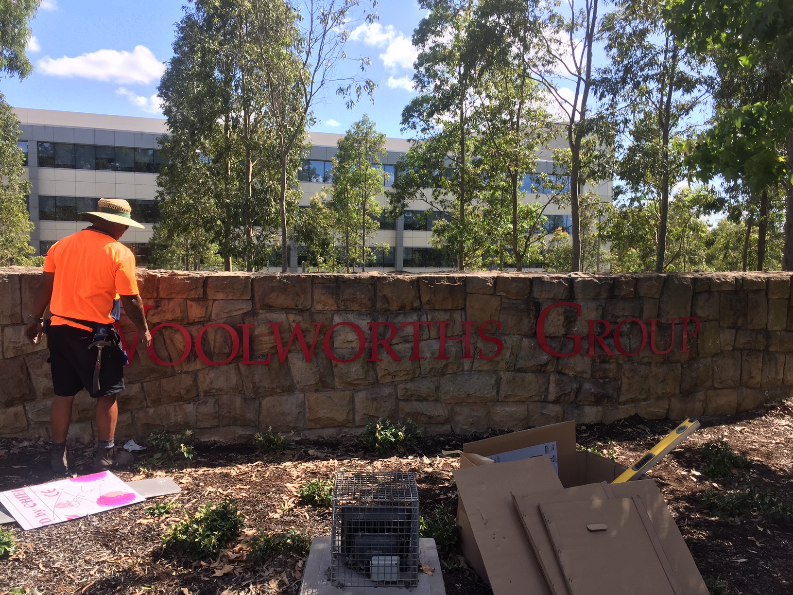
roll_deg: -2.7
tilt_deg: -3.9
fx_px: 664
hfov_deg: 61.7
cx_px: 396
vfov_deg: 48.2
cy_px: 298
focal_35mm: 29
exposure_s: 1/824
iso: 32
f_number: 2.2
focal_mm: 4.15
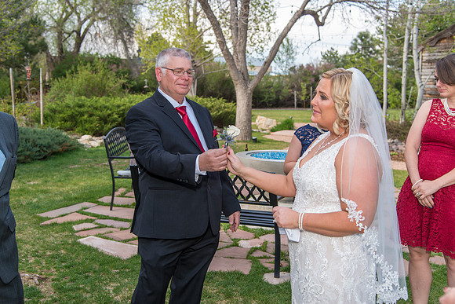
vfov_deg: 29.3
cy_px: 152
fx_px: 581
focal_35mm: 46
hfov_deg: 42.7
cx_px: 228
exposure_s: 1/250
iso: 200
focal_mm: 46
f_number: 5
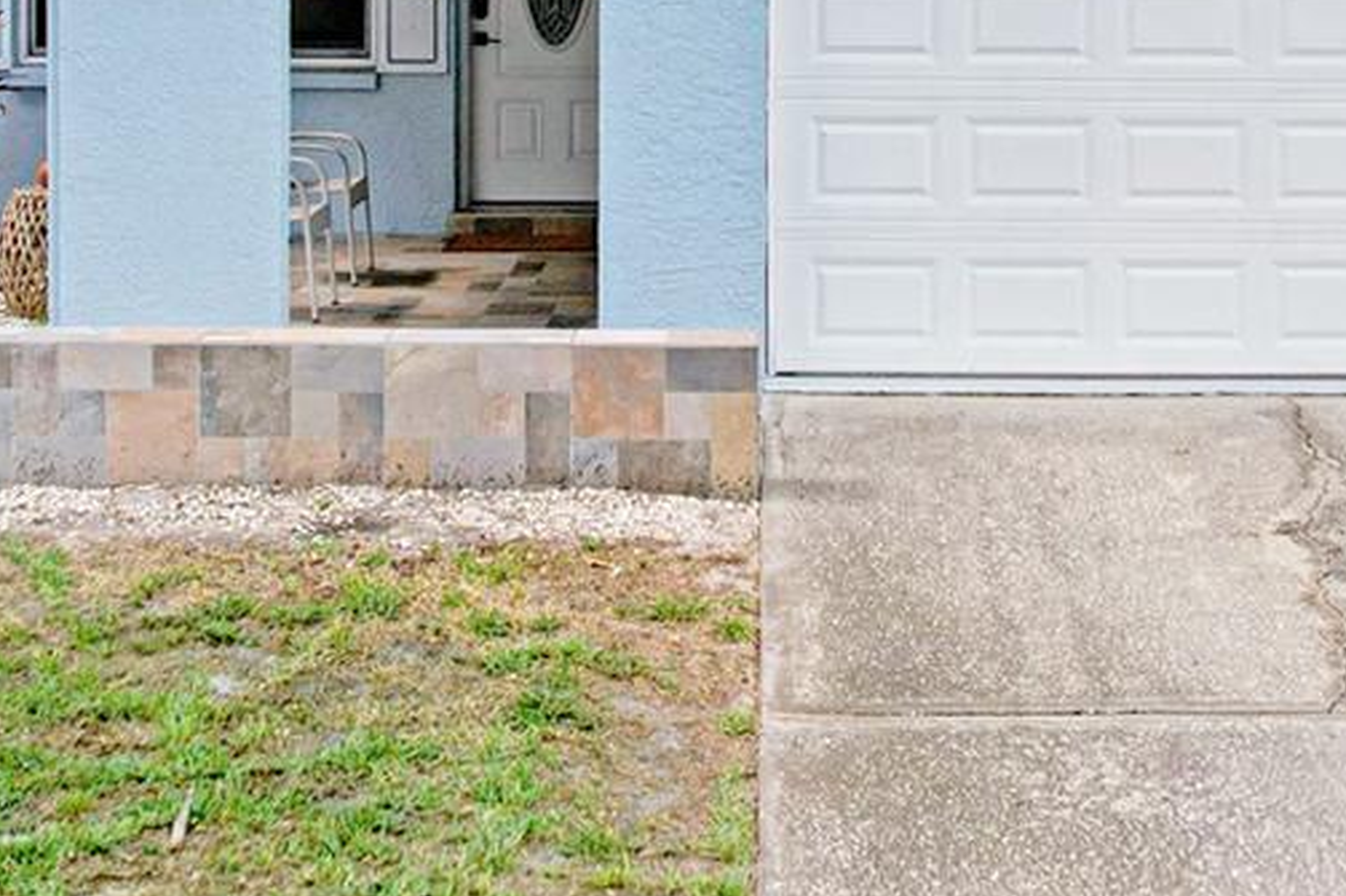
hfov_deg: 28.7
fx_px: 2616
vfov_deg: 18.6
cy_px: -107
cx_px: 870
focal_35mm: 70
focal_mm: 8.38
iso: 200
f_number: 2.8
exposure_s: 1/500
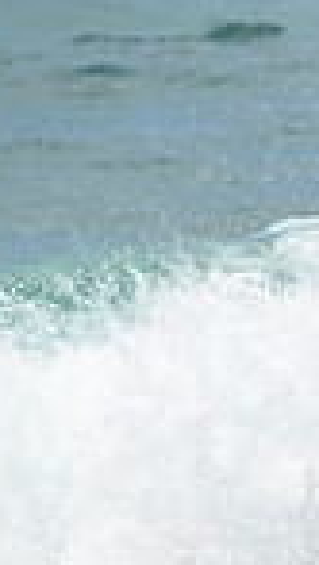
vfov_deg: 0.7
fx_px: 49437
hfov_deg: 0.4
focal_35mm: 3297
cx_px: 1003
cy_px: 217
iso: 900
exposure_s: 1/3200
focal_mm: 800
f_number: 11
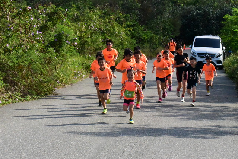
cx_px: 101
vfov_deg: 11.3
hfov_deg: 16.8
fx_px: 807
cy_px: 72
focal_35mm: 122
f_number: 22
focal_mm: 100
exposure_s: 1/4000
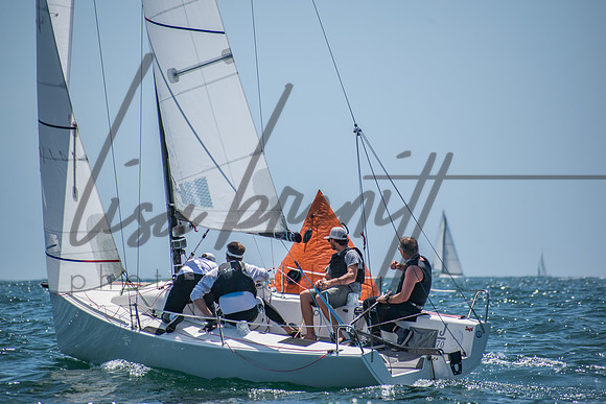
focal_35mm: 360
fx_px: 6061
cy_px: 202
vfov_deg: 3.8
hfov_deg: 5.7
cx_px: 303
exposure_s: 1/1250
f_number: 6.3
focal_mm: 240
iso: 200
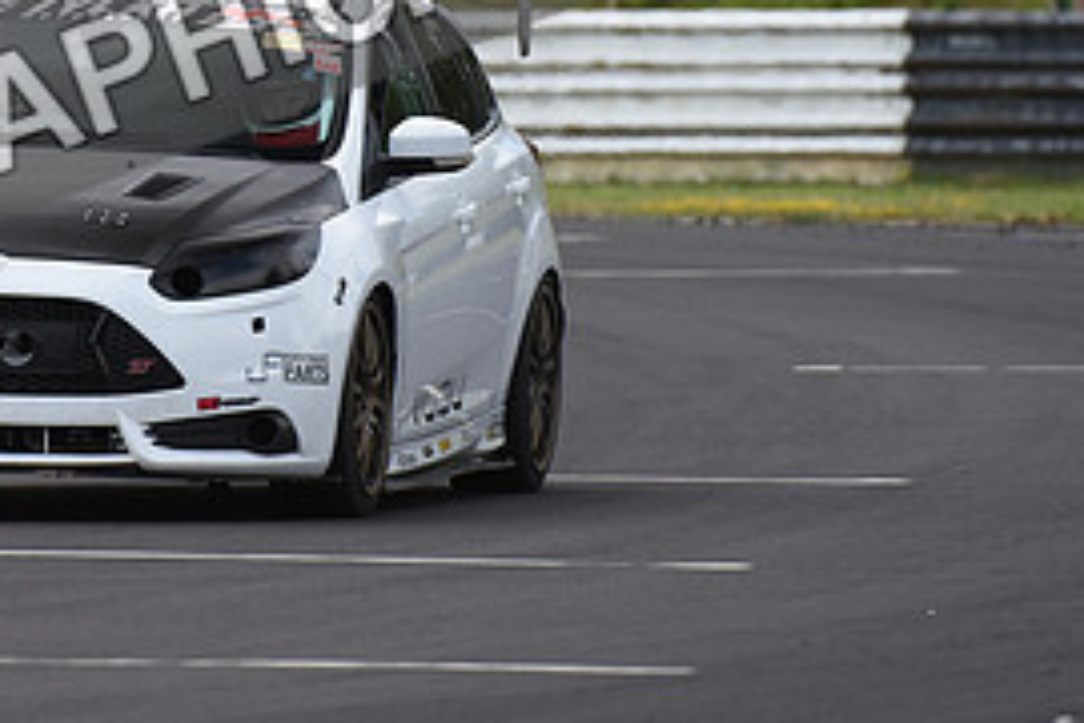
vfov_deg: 1.6
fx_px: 25833
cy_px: -2
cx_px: -12
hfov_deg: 2.4
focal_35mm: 858
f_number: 5.6
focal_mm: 400
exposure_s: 1/1000
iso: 1250
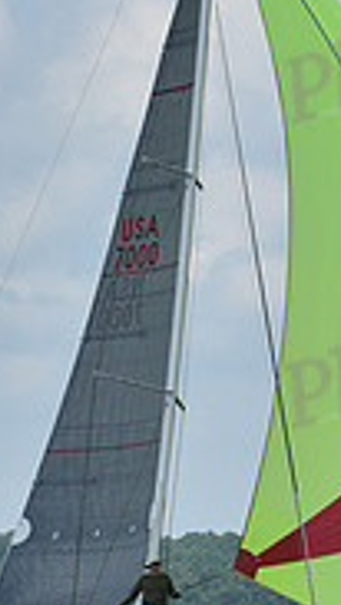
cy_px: 562
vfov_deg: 3.2
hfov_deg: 1.8
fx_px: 10685
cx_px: 114
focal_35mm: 665
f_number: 10
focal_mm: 200
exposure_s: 1/1000
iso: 320
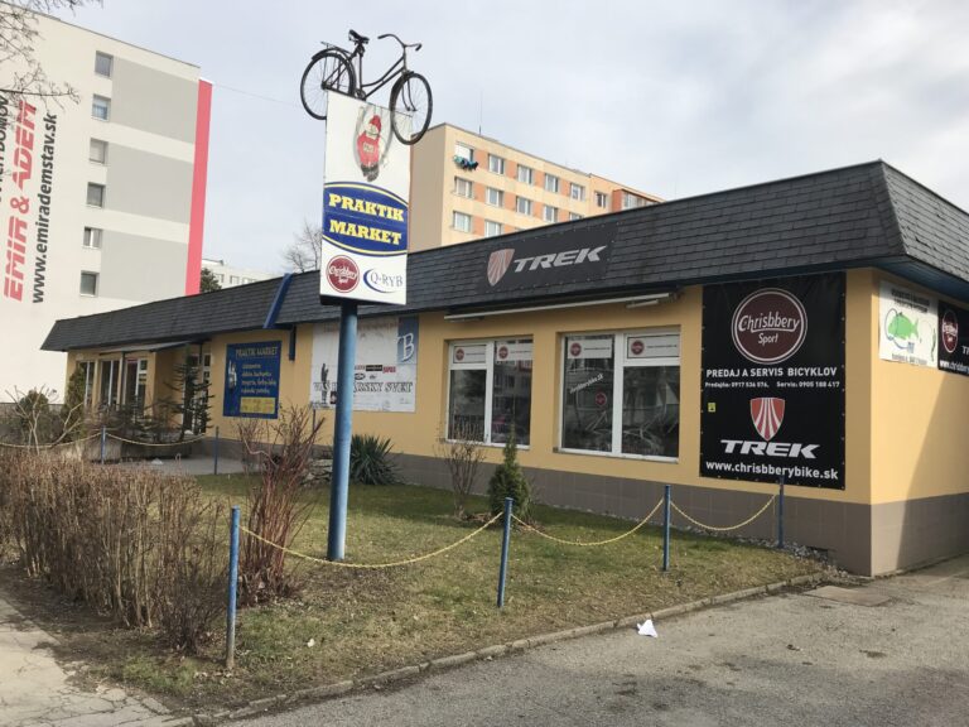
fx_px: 784
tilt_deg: +5.1
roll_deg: -0.2
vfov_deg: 49.7
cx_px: 484
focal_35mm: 28
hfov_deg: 63.4
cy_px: 364
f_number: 1.8
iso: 20
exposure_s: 1/1880
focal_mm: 3.99
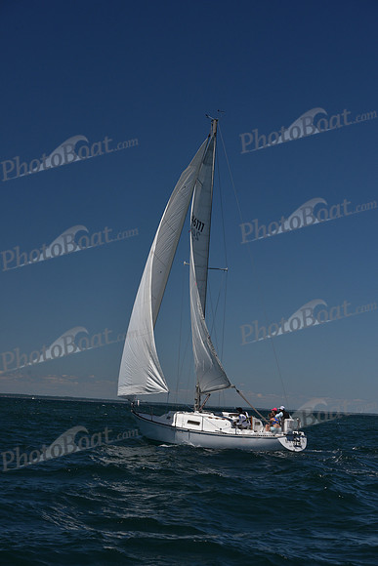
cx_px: 189
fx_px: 1102
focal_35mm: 70
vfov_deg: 28.8
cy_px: 283
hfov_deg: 19.5
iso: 250
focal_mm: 70
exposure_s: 1/800
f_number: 9
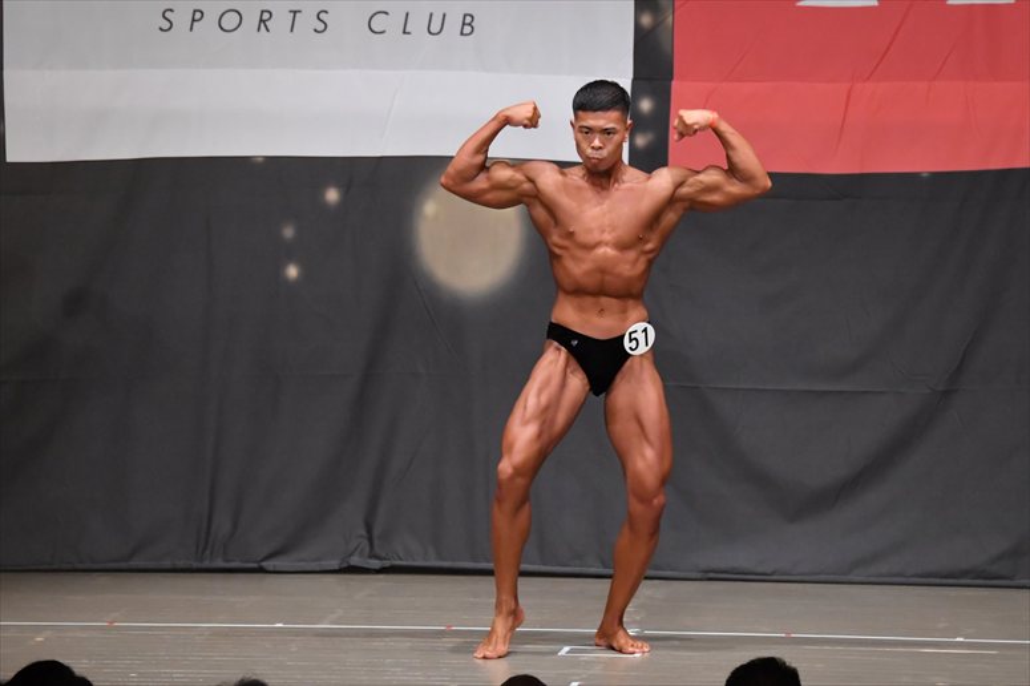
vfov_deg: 6.3
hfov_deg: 9.5
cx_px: 515
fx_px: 6206
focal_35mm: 217
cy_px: 343
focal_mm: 145
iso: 6400
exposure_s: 1/400
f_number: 5.6
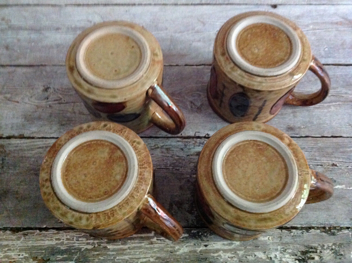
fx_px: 355
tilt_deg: -67.6
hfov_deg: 52.7
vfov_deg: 40.6
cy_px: 132
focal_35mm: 35
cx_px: 176
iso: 800
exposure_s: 1/15
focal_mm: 4.28
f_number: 2.4
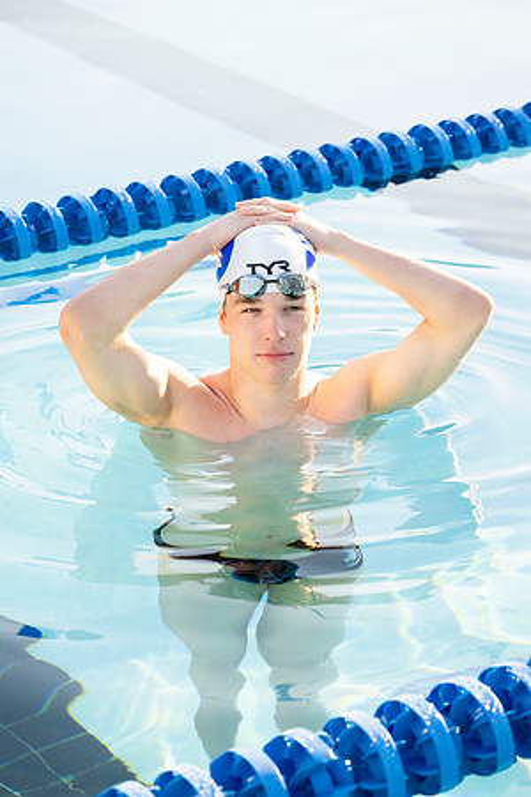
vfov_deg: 17.1
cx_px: 266
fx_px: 2655
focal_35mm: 120
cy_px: 398
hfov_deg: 11.4
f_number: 5.6
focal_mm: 120
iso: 3200
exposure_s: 1/5000
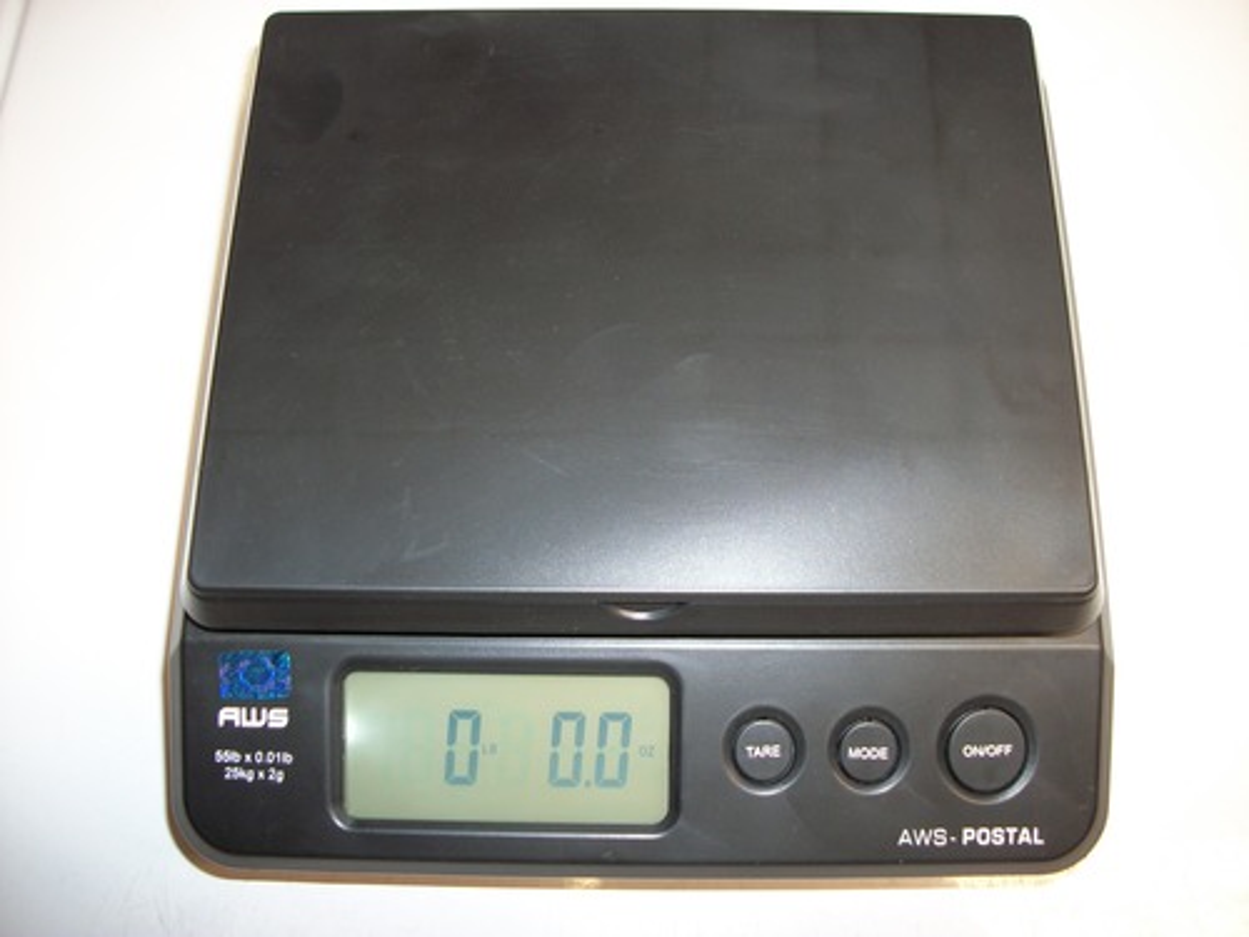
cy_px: 468
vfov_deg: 44.2
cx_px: 624
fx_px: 1155
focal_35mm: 32
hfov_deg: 56.8
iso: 80
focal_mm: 5.7
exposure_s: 1/30
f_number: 2.9
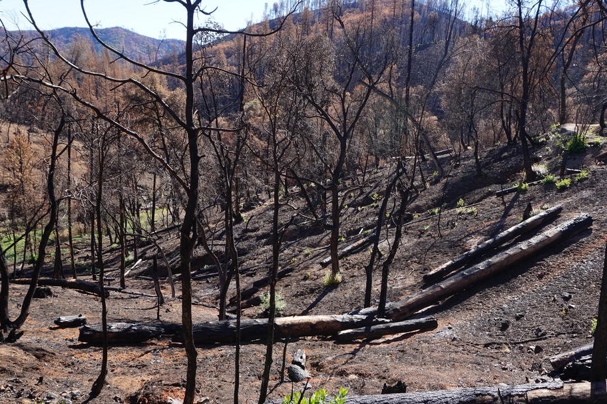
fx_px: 506
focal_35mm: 30
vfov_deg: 43.5
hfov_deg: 61.5
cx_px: 361
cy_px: 221
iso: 100
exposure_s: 1/80
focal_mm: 16
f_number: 9
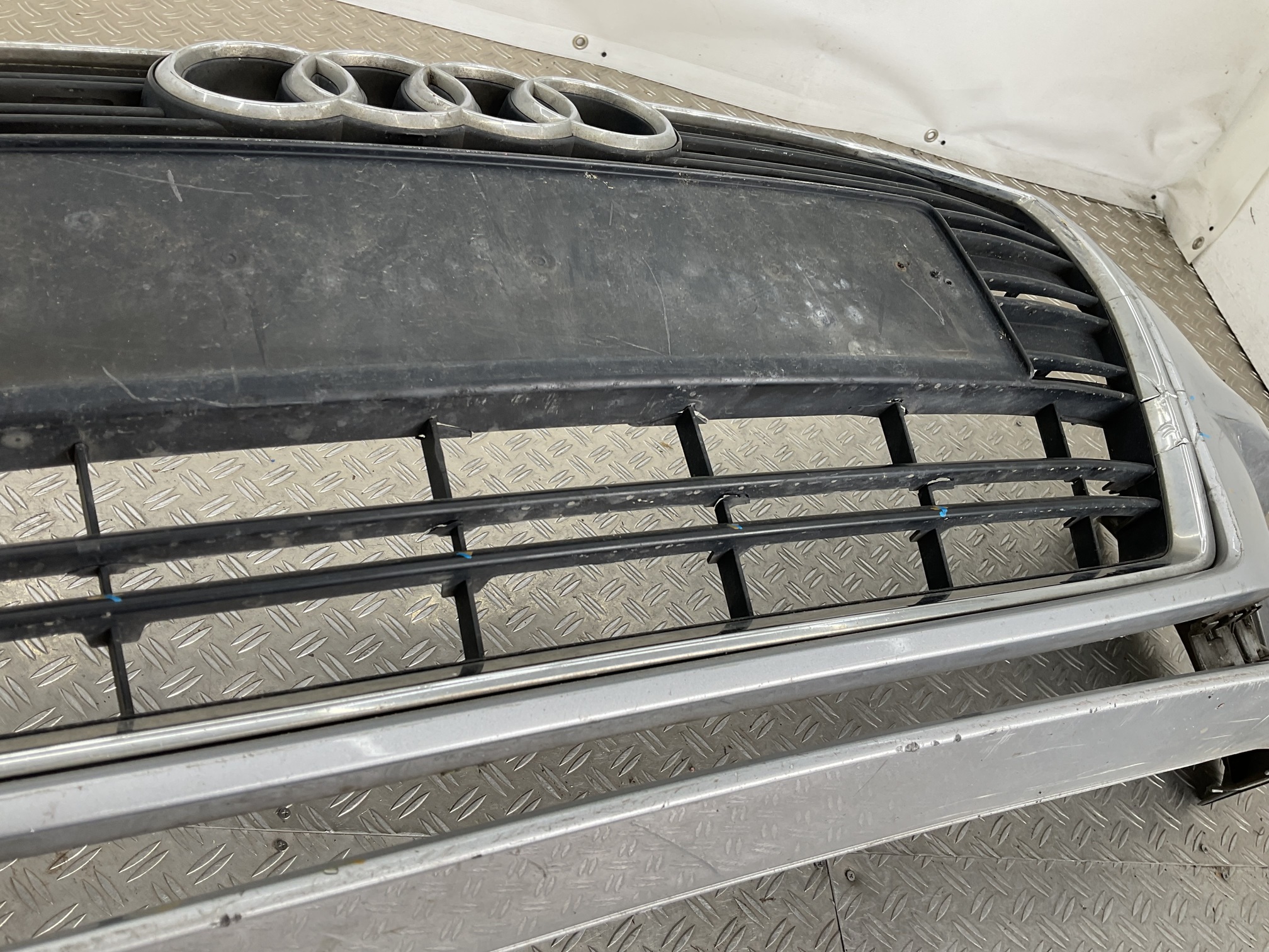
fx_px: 1063
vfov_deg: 48.2
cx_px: 634
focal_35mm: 29
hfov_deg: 61.7
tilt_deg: -45.7
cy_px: 476
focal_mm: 3
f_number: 1.8
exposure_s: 1/100
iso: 20
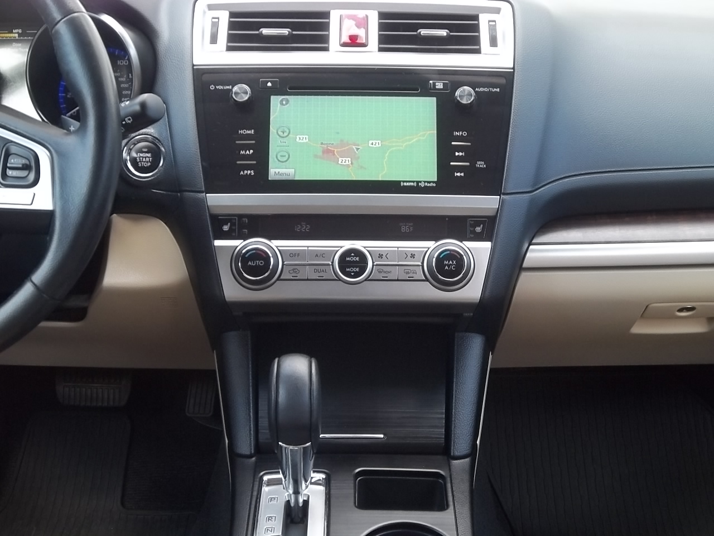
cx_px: 357
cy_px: 268
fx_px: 969
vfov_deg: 30.9
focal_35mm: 47
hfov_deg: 40.4
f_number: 4.58
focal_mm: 8.3
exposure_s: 1/30
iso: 160
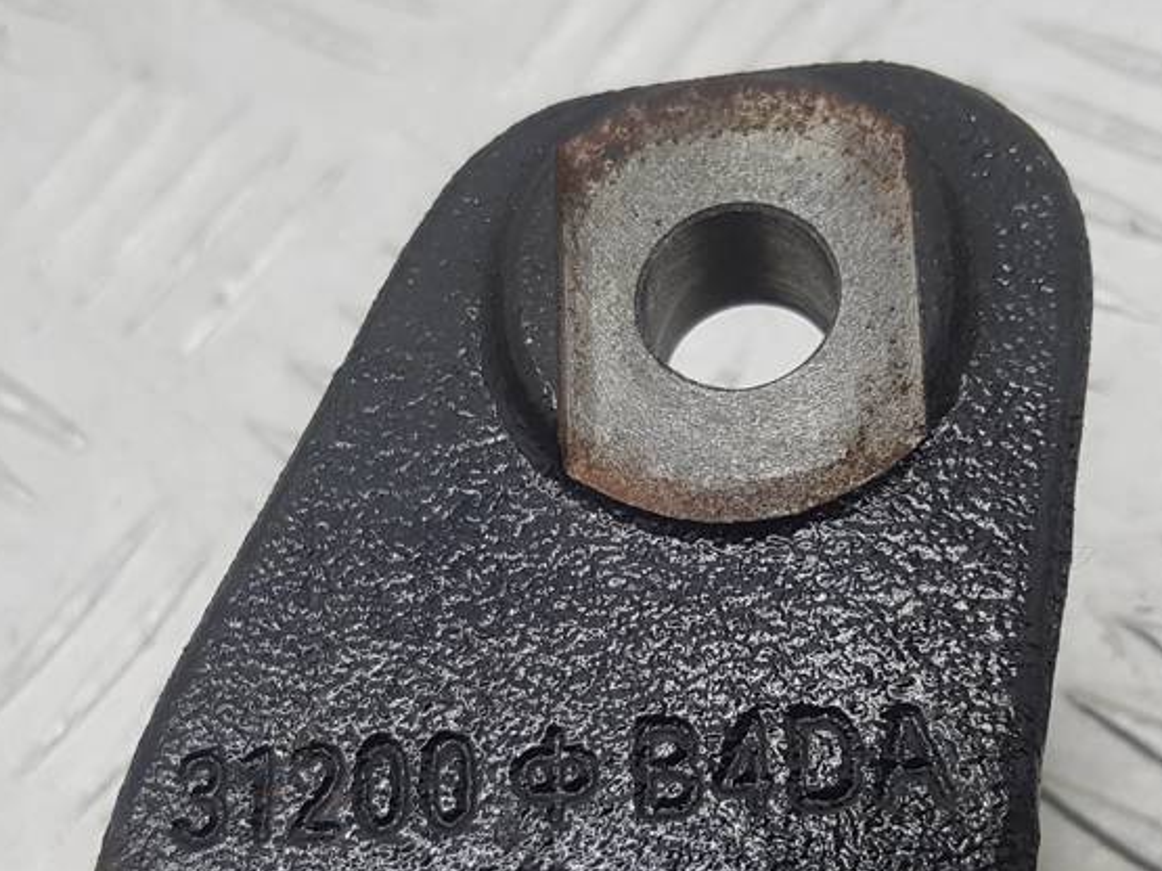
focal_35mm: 48
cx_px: 624
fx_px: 1611
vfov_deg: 29.9
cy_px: 628
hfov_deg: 39.6
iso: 100
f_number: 1.7
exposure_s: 1/100
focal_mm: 4.2
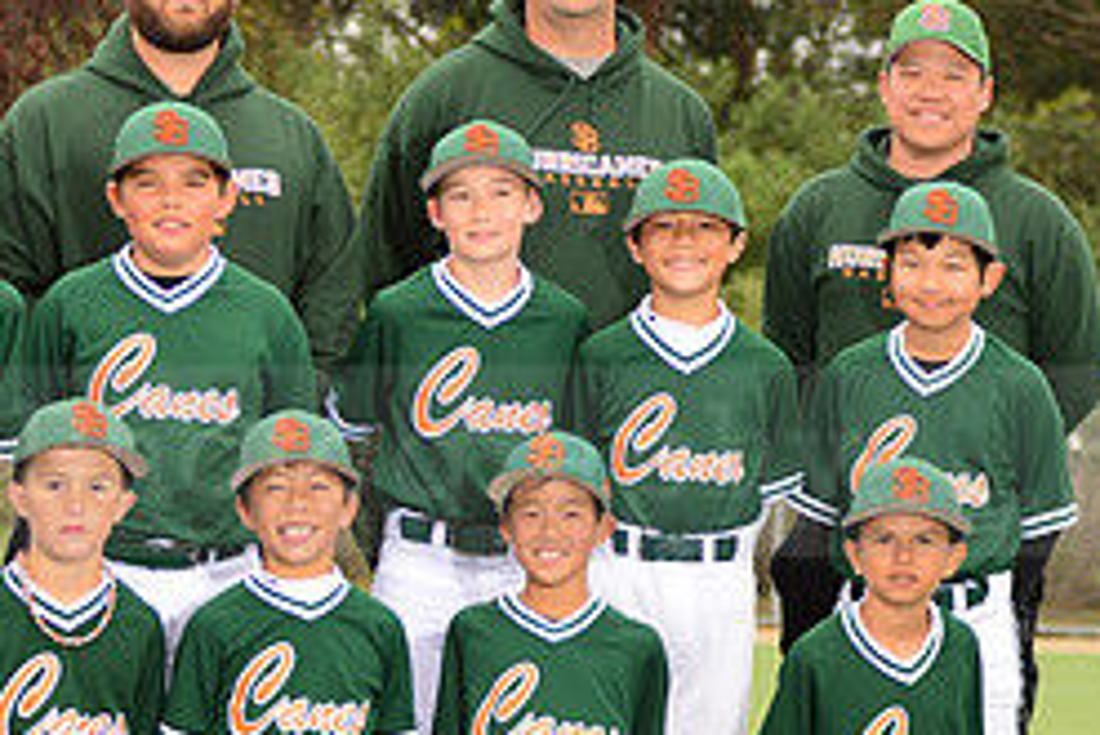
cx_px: 316
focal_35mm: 223
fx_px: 6818
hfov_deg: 9.2
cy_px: 425
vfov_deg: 6.2
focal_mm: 95
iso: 200
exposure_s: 1/250
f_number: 6.3
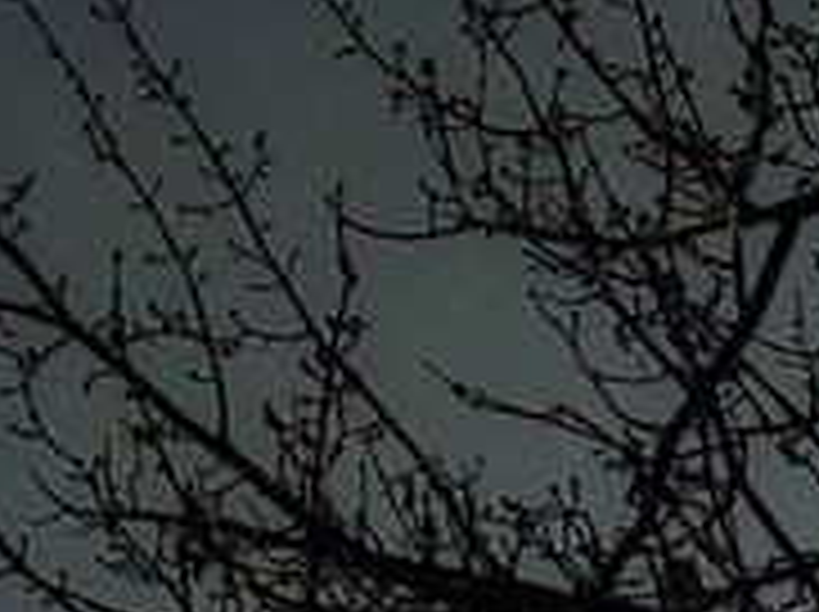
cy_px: 2074
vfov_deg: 7.5
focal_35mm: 162
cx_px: 1242
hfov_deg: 11.7
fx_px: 3828
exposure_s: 1/10
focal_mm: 6.3
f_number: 1.7
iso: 3200
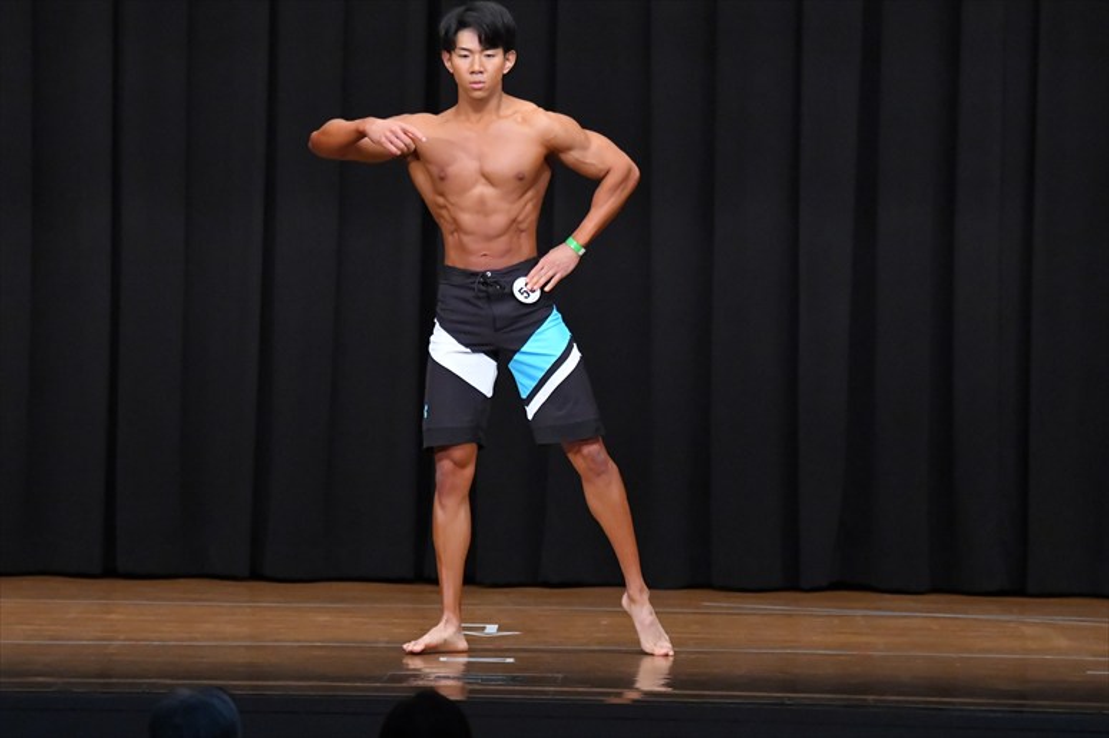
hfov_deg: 9.2
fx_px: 6928
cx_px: 554
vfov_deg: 6.1
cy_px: 369
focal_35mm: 225
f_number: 5.6
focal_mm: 150
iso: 8000
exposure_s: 1/400
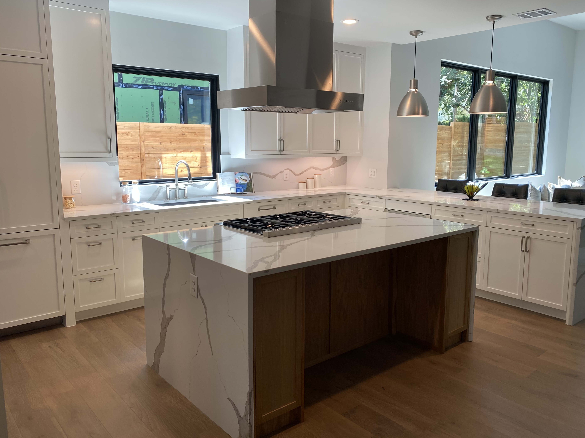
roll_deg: +0.0
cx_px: 301
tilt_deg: -8.0
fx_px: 473
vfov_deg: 49.7
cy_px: 214
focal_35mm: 28
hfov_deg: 63.4
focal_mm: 4.25
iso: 64
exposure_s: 1/120
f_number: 1.8
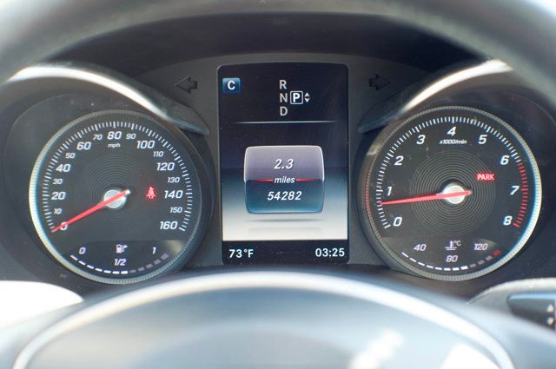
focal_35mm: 75
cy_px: 184
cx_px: 278
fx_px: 1157
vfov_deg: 18.1
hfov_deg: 27.0
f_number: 4
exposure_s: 1/60
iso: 500
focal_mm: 50
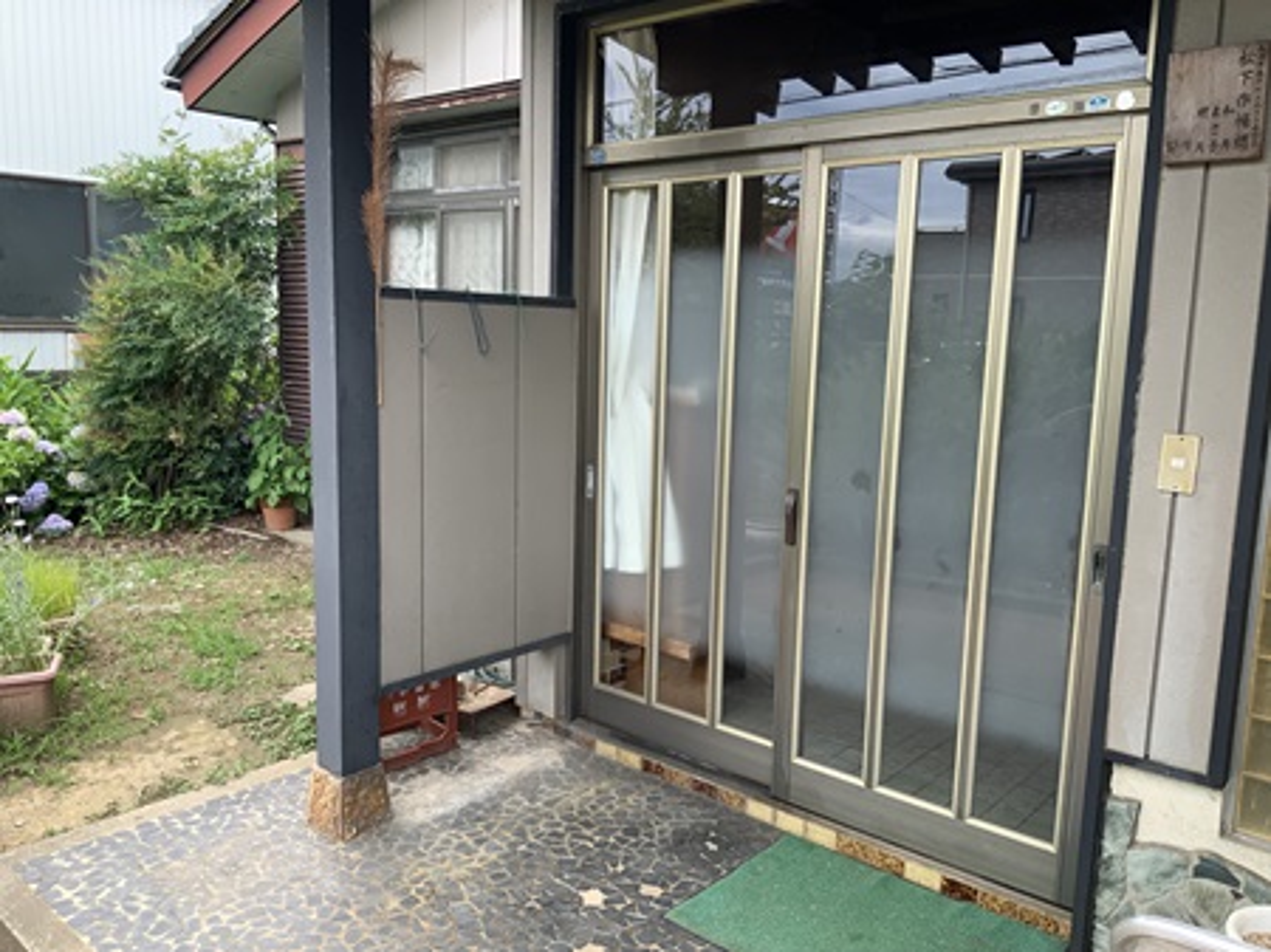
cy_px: 476
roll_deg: -1.9
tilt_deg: -8.5
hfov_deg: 61.7
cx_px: 636
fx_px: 1064
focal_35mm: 29
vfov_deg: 48.2
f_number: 1.8
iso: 16
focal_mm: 3
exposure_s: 1/179
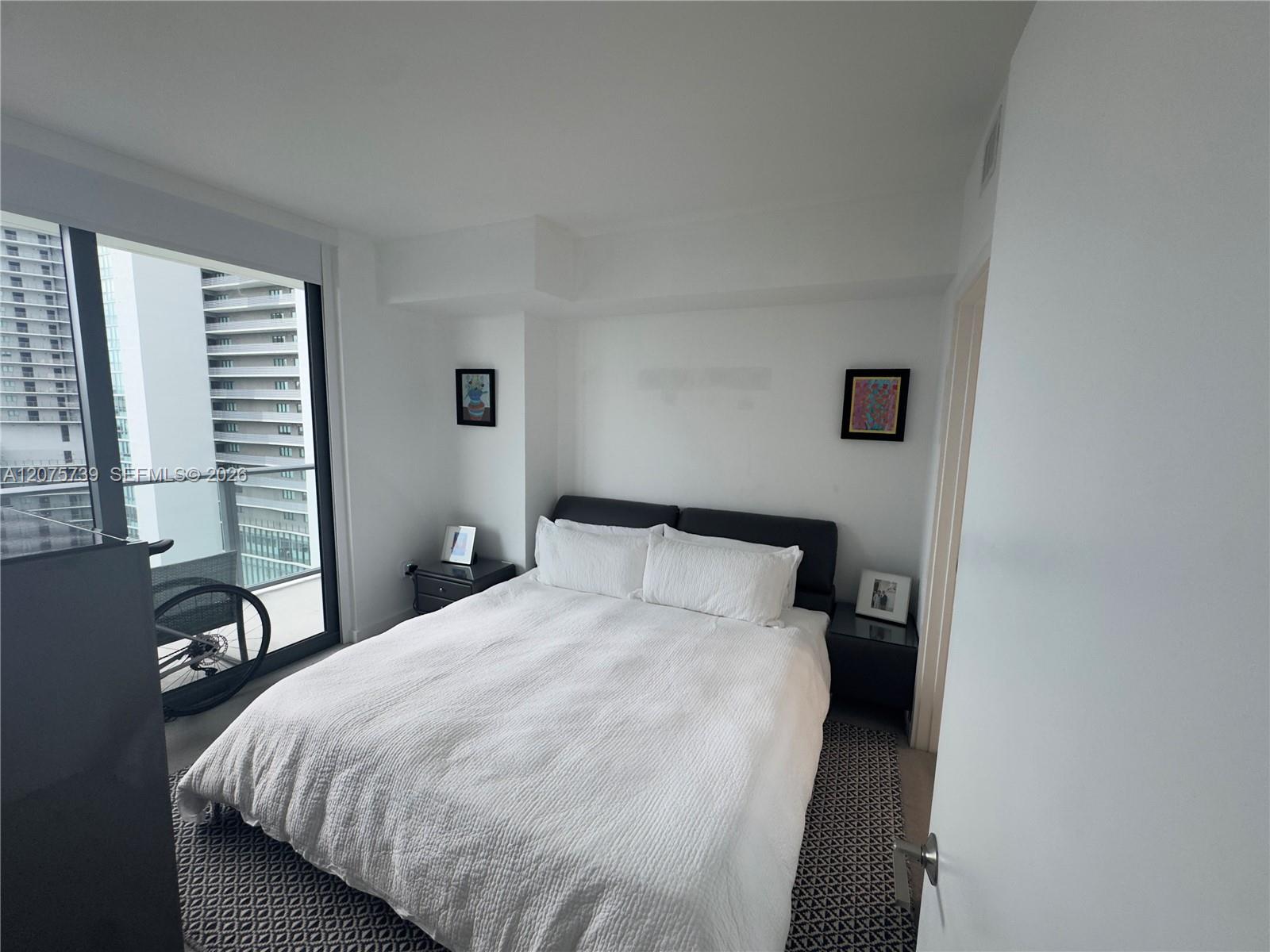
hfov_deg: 102.1
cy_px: 476
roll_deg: -1.1
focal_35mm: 14
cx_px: 635
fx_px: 514
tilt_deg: -7.3
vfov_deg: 85.7
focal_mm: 2.22
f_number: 2.2
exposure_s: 1/120
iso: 100
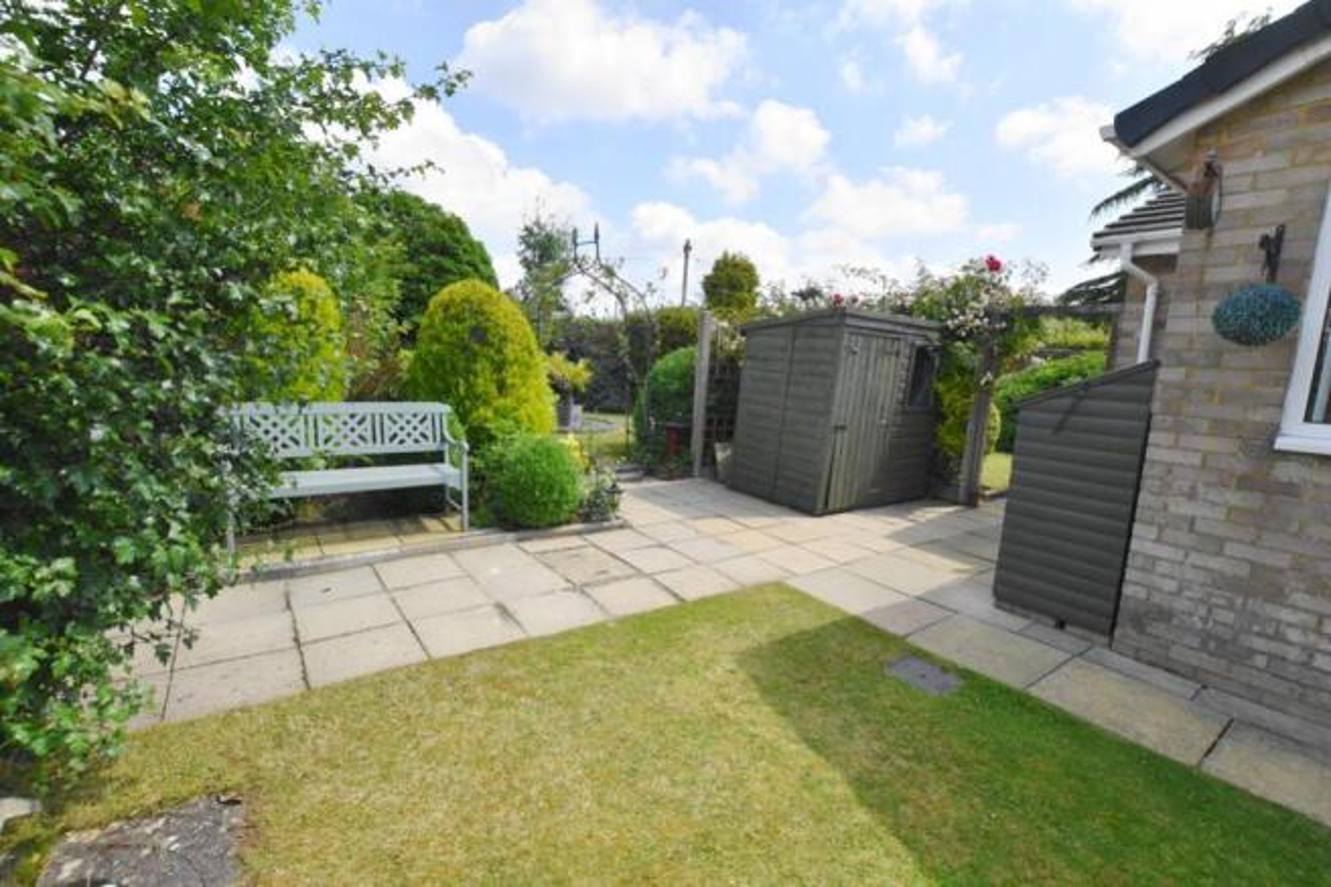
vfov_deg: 77.3
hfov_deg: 100.4
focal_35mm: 15
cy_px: 444
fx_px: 554
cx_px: 666
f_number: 8
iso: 100
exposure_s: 1/250
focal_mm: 10
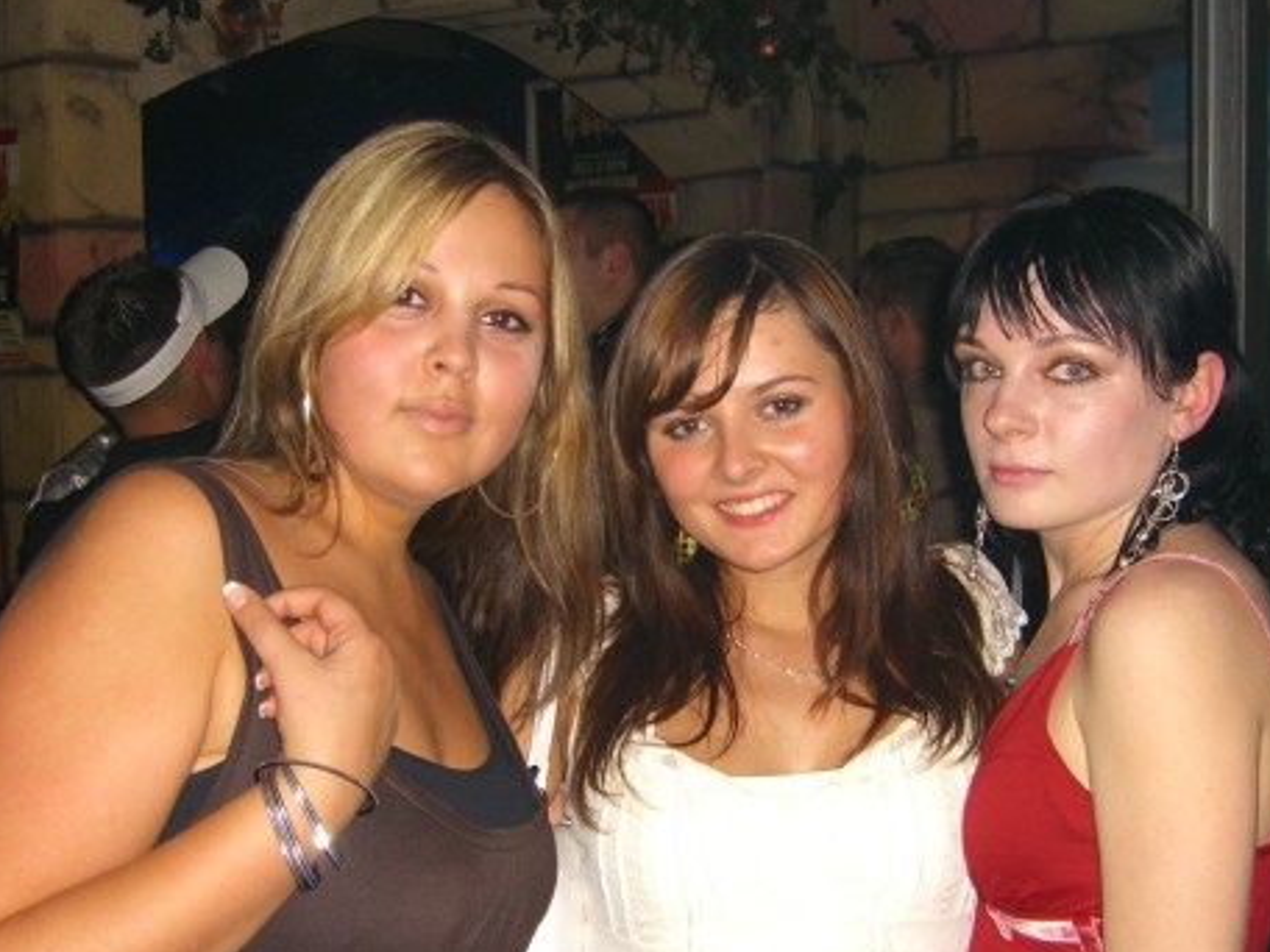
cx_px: 677
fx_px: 1834
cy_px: 568
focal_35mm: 50
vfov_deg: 29.0
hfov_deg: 38.2
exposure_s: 1/60
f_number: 2.8
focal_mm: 7.9
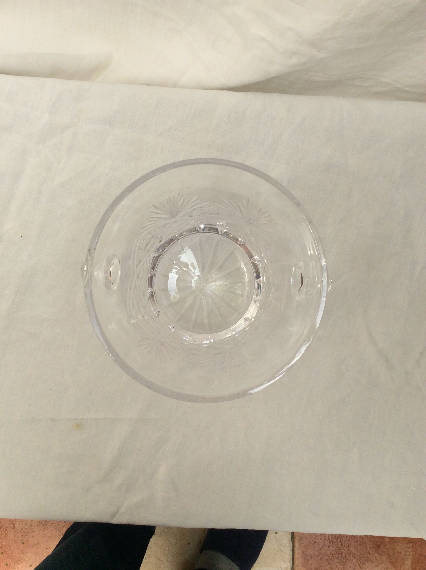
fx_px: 526
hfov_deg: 44.1
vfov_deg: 56.9
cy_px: 285
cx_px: 213
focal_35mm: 32
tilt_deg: -89.1
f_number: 2.4
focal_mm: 3.3
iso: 32
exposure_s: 1/555
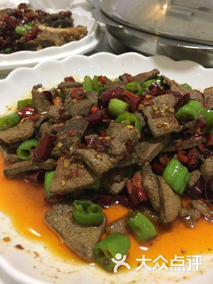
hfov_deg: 48.2
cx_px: 106
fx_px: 238
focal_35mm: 29
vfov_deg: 61.7
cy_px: 142
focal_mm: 4.15
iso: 160
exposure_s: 1/33
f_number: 2.2
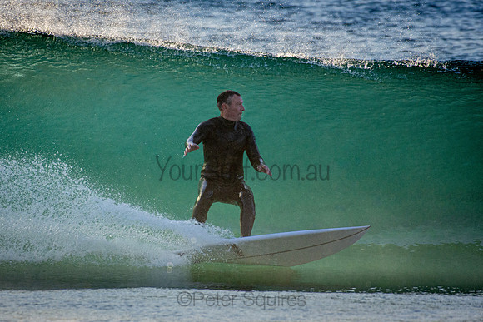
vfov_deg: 1.5
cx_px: 186
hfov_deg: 2.2
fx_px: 12608
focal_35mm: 940
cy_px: 149
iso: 560
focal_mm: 500
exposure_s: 1/2000
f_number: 5.6
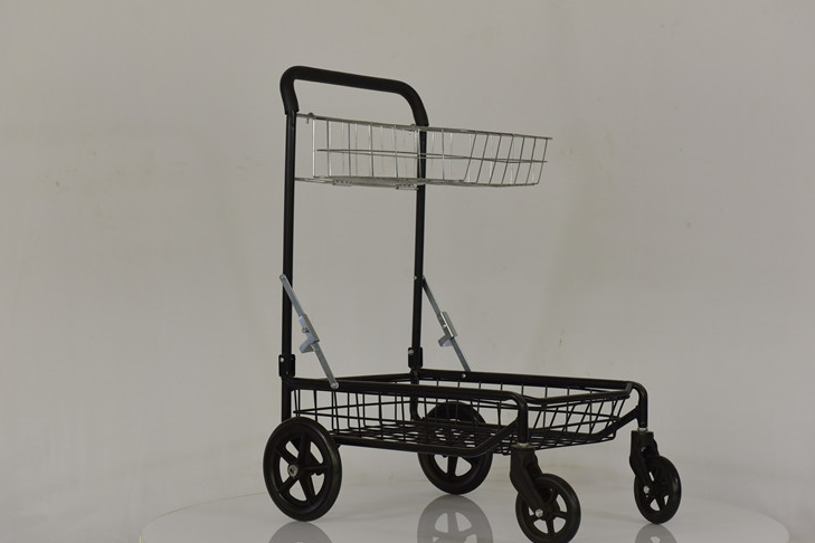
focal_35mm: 68
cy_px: 277
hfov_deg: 29.7
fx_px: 1539
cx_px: 407
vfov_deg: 20.0
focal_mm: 62
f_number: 7.1
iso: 640
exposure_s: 1/100
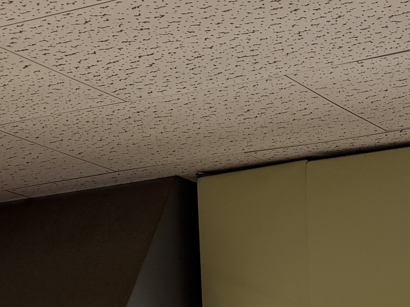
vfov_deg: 13.5
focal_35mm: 96
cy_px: 586
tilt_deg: -3.2
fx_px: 1137
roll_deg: +1.0
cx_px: 492
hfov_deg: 19.3
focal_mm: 6.8
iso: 100
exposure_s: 1/321
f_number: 1.8
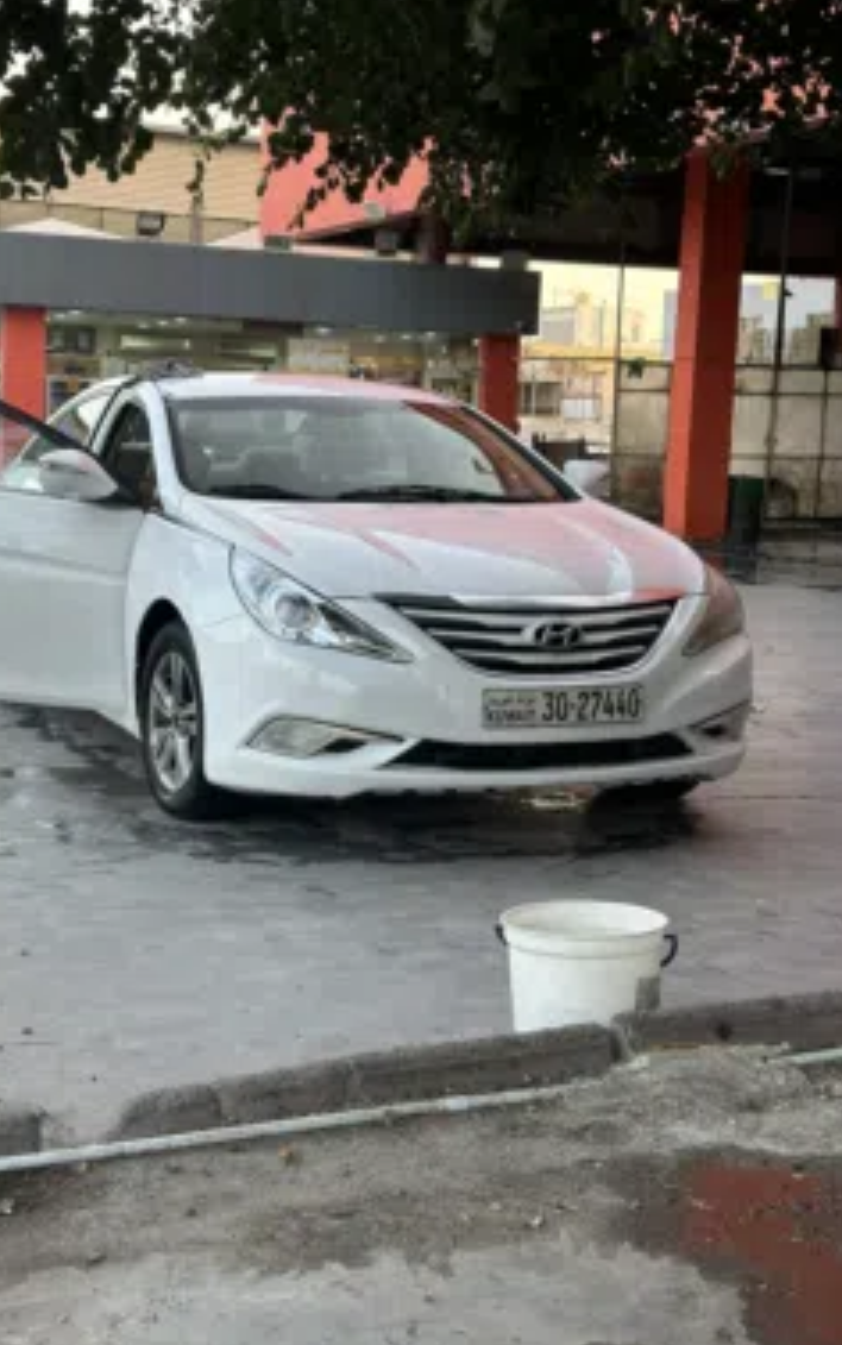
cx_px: 328
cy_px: 642
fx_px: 1980
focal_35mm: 54
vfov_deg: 37.5
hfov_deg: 24.0
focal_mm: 6.86
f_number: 1.78
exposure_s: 1/260
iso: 64
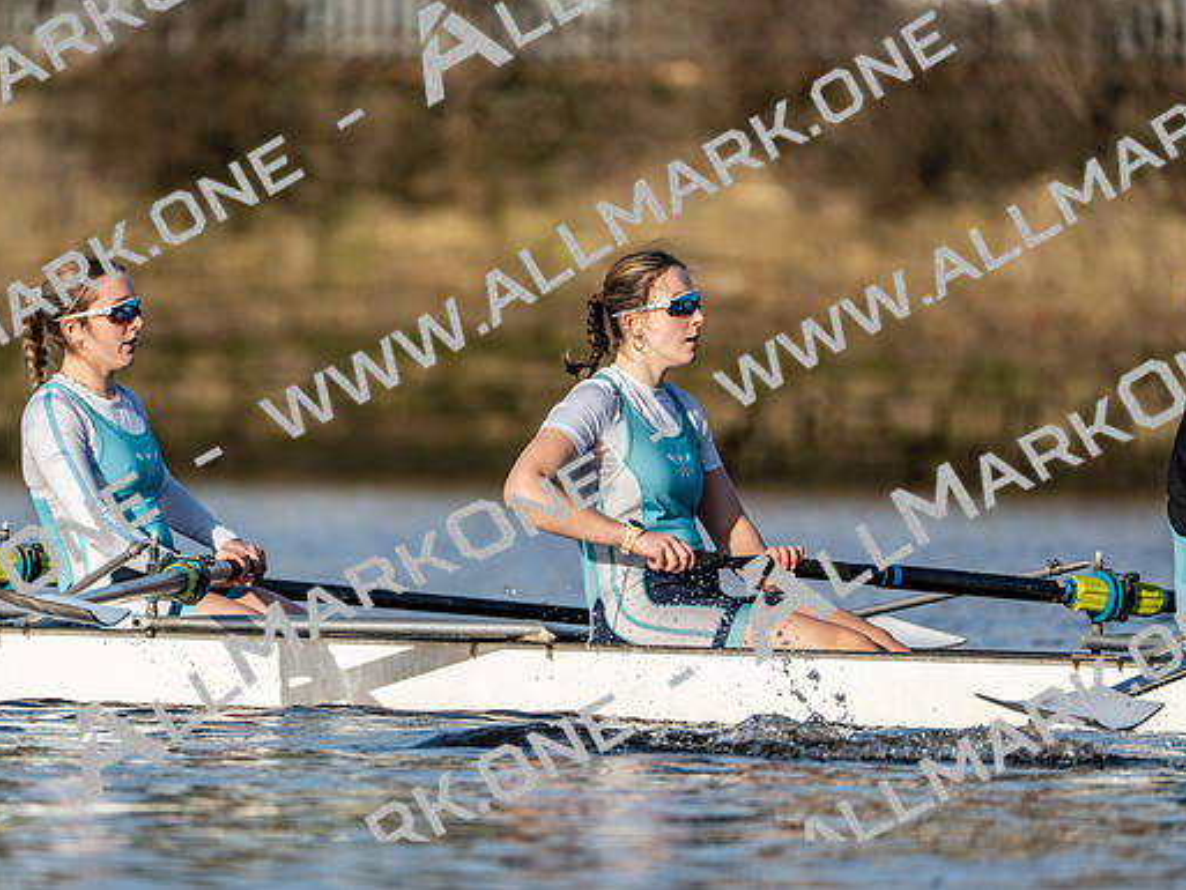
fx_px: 22344
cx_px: 546
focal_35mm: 652
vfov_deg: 2.3
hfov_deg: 3.0
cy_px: 445
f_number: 6.3
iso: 400
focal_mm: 600
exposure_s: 1/2000
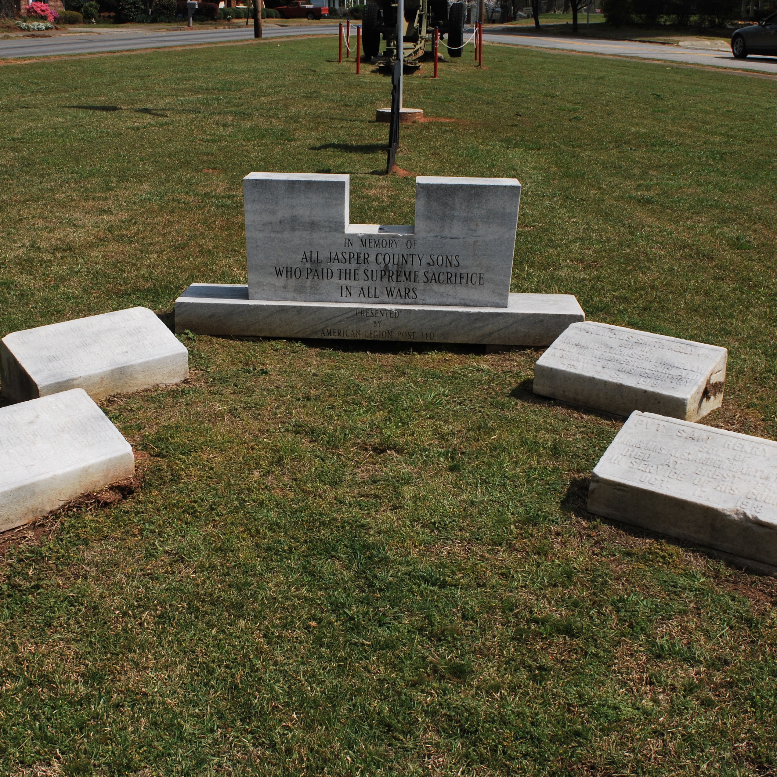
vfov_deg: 37.8
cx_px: 335
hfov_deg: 37.8
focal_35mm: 45
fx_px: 1134
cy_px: 391
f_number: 10
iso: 100
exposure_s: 1/400
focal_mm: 23
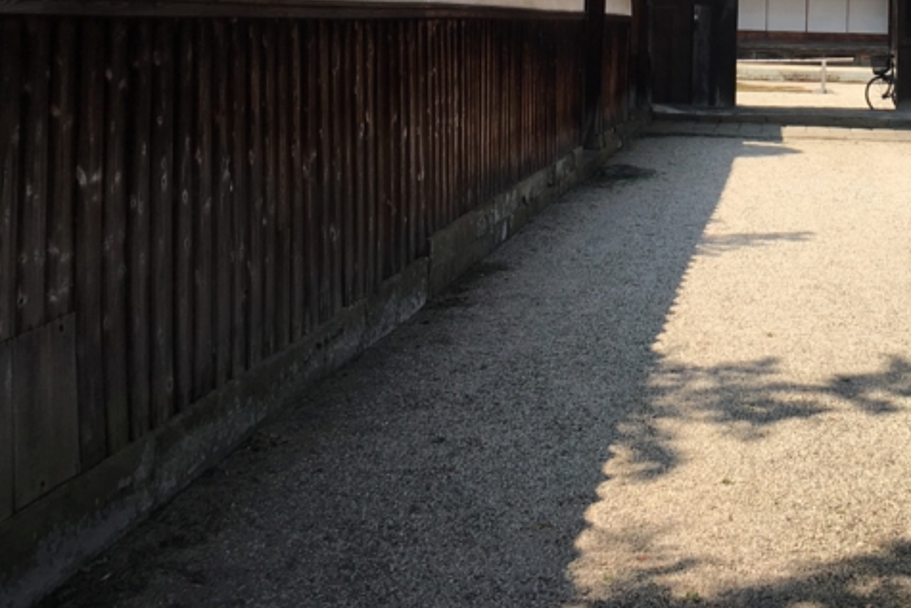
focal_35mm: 65
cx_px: 790
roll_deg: -2.4
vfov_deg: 19.8
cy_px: -104
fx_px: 1645
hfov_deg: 29.9
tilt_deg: +5.0
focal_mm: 4.15
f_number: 2.2
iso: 25
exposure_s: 1/845
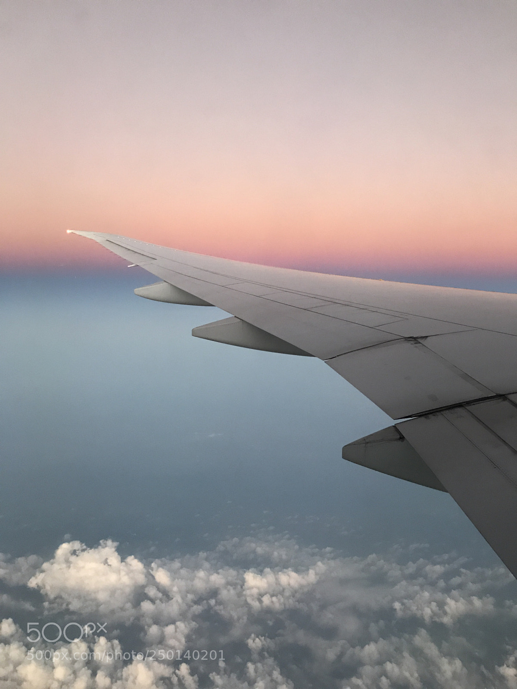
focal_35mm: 28
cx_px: 258
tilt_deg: -2.3
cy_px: 344
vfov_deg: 63.4
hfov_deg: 49.7
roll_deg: +0.1
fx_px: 558
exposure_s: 1/17
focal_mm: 3.99
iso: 80
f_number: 1.8
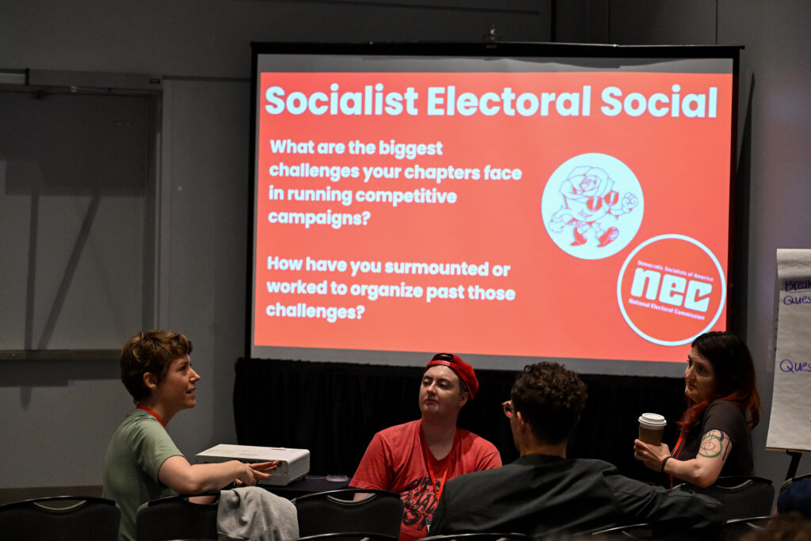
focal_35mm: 100
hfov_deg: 20.4
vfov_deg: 13.7
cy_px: 270
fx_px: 2253
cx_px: 406
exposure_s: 1/160
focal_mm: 100
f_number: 4.5
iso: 5000
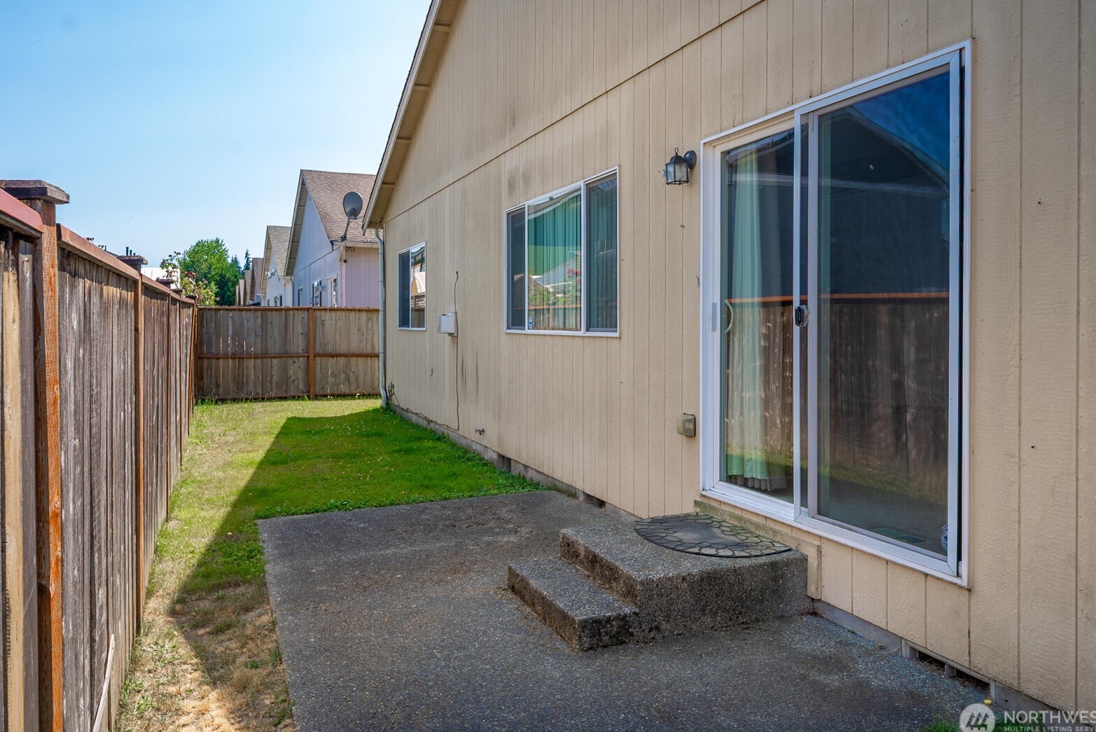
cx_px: 537
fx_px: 792
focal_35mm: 26
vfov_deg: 49.6
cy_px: 352
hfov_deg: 69.4
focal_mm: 24
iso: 80
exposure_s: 1/80
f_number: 7.1
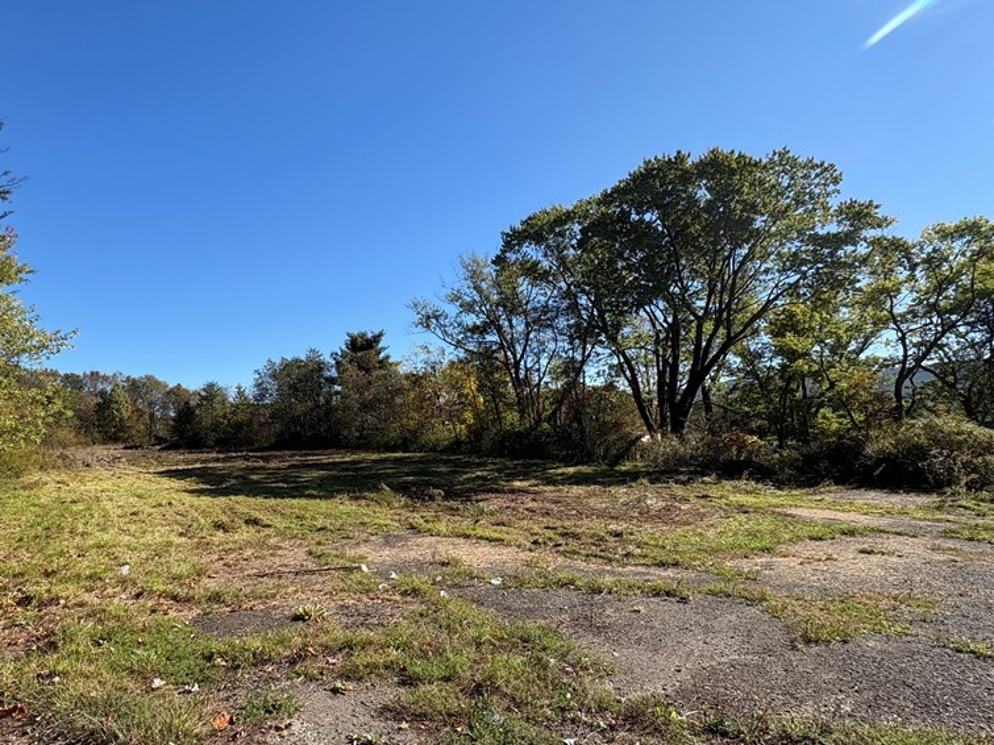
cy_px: 420
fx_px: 545
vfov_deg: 68.4
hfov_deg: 83.4
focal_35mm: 19
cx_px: 388
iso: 50
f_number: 2.2
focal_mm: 2.22
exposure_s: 1/1126
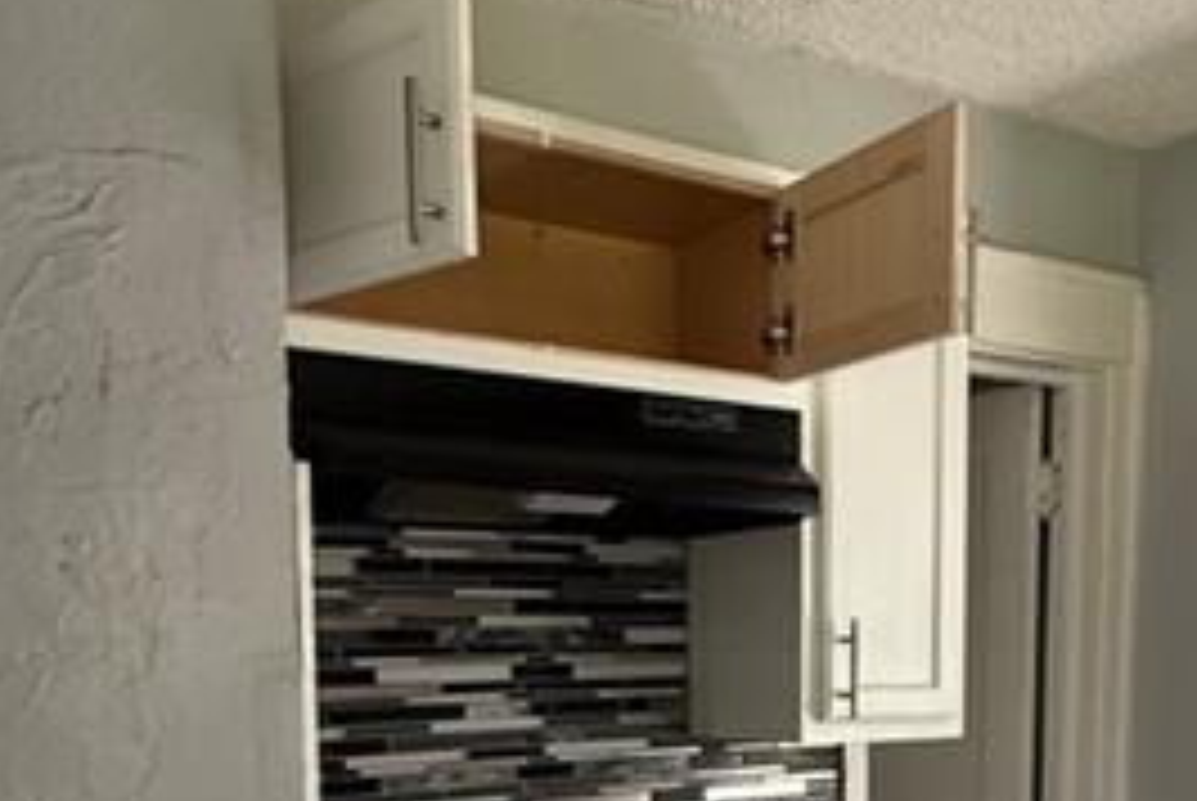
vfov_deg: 29.5
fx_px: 1398
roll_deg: -1.1
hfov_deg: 46.0
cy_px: 832
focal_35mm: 42
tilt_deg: -6.1
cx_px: 742
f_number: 2.2
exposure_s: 1/77
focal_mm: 2.22
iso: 320
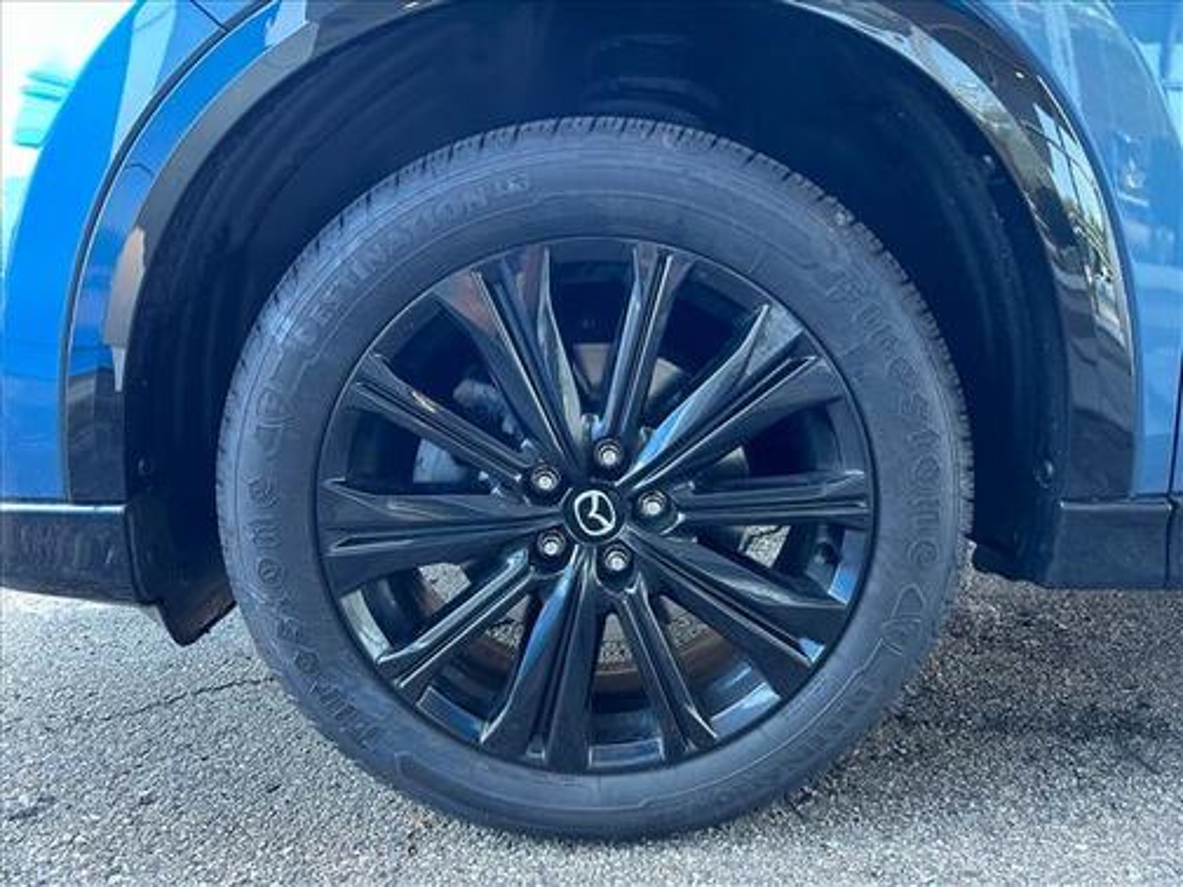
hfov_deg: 67.3
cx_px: 592
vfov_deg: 53.1
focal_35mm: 26
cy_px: 444
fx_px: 889
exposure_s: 1/60
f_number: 1.5
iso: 200
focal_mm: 5.7
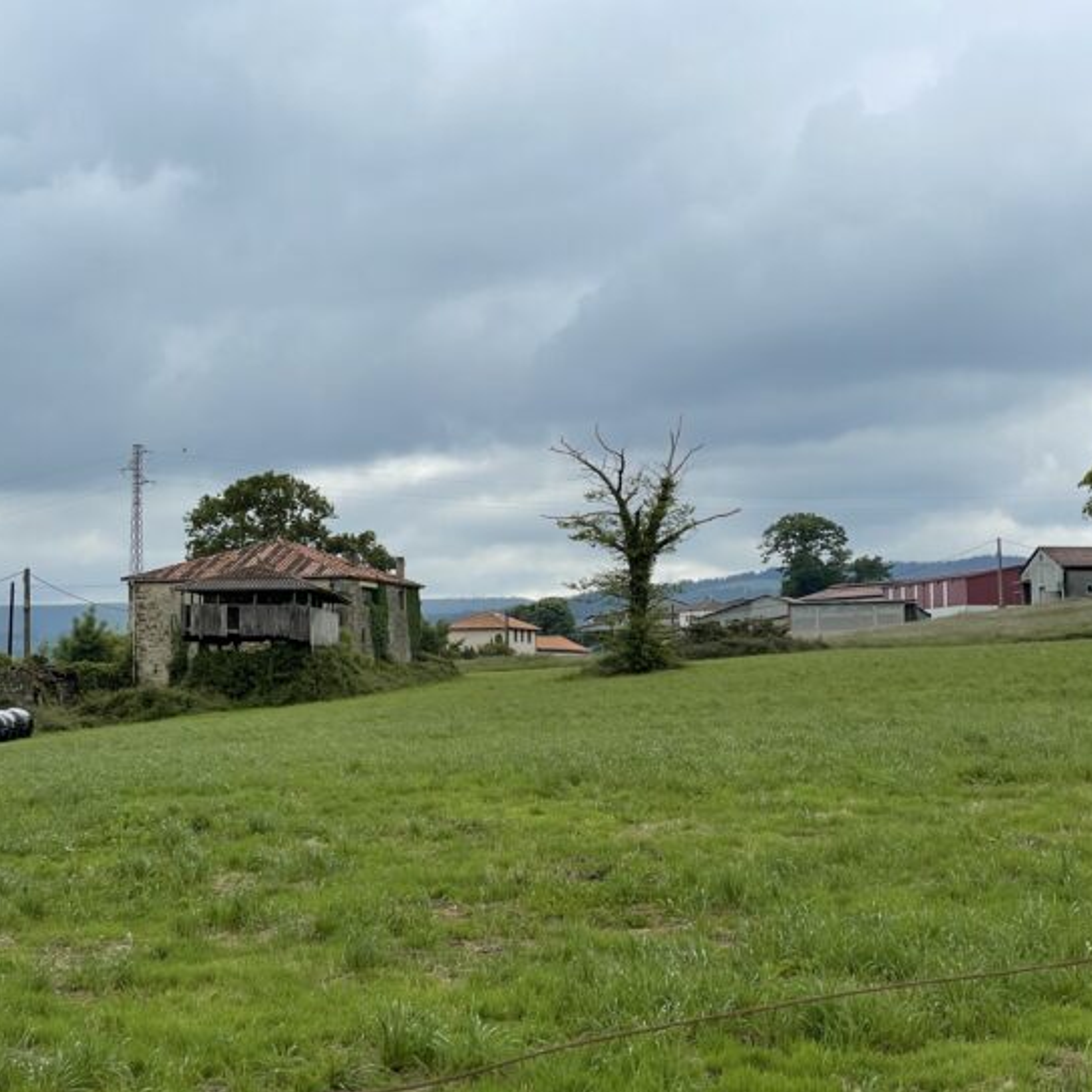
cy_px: 561
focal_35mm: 65
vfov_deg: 26.5
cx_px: 406
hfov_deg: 26.4
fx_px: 2320
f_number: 2
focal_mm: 6
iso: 25
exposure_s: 1/1546
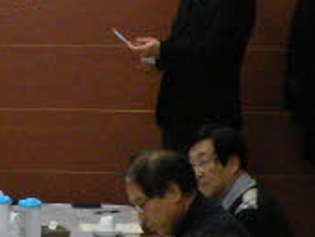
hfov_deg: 11.6
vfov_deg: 8.8
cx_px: -76
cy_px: 338
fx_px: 1512
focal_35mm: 166
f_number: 3.2
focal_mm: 5.8
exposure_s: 1/60
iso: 366
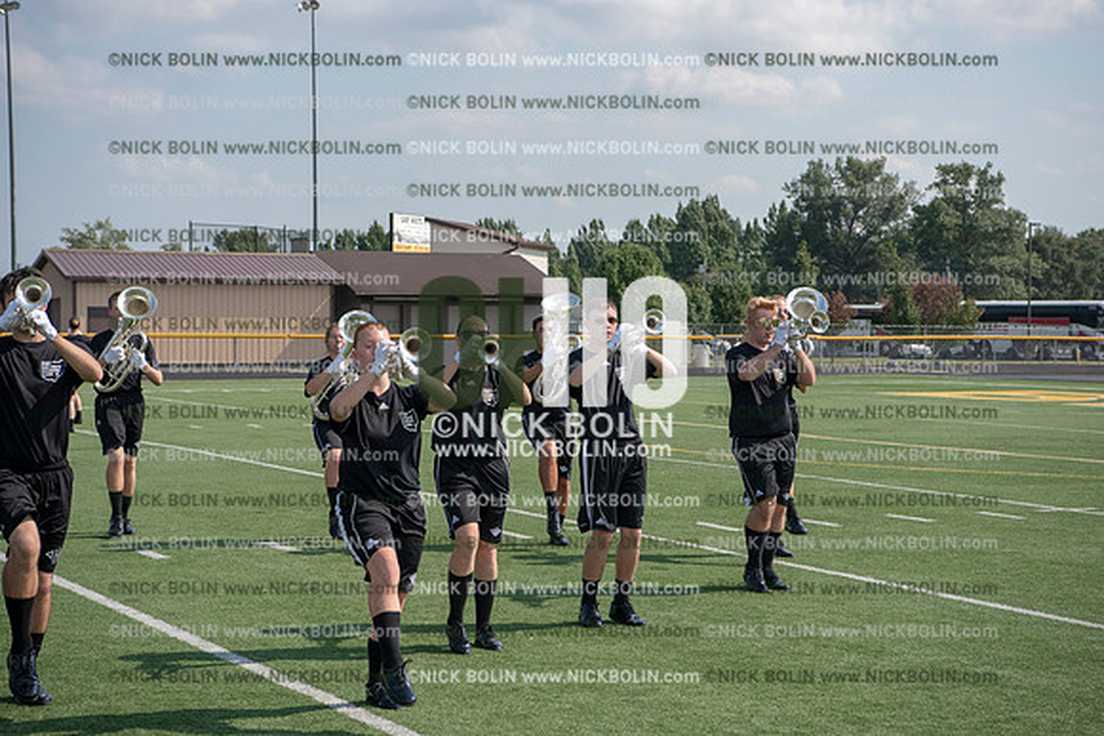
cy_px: 368
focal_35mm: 70
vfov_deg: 19.5
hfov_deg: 28.8
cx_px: 552
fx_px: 2147
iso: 200
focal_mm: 70
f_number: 5.6
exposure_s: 1/1250
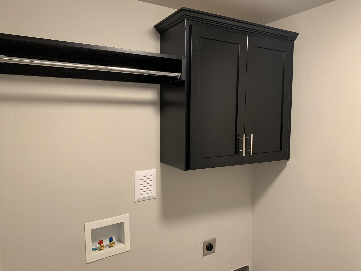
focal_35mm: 26
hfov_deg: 67.3
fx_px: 271
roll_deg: -0.6
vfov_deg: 53.1
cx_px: 180
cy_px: 136
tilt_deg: -3.8
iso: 250
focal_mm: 4.25
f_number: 1.8
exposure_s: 1/60
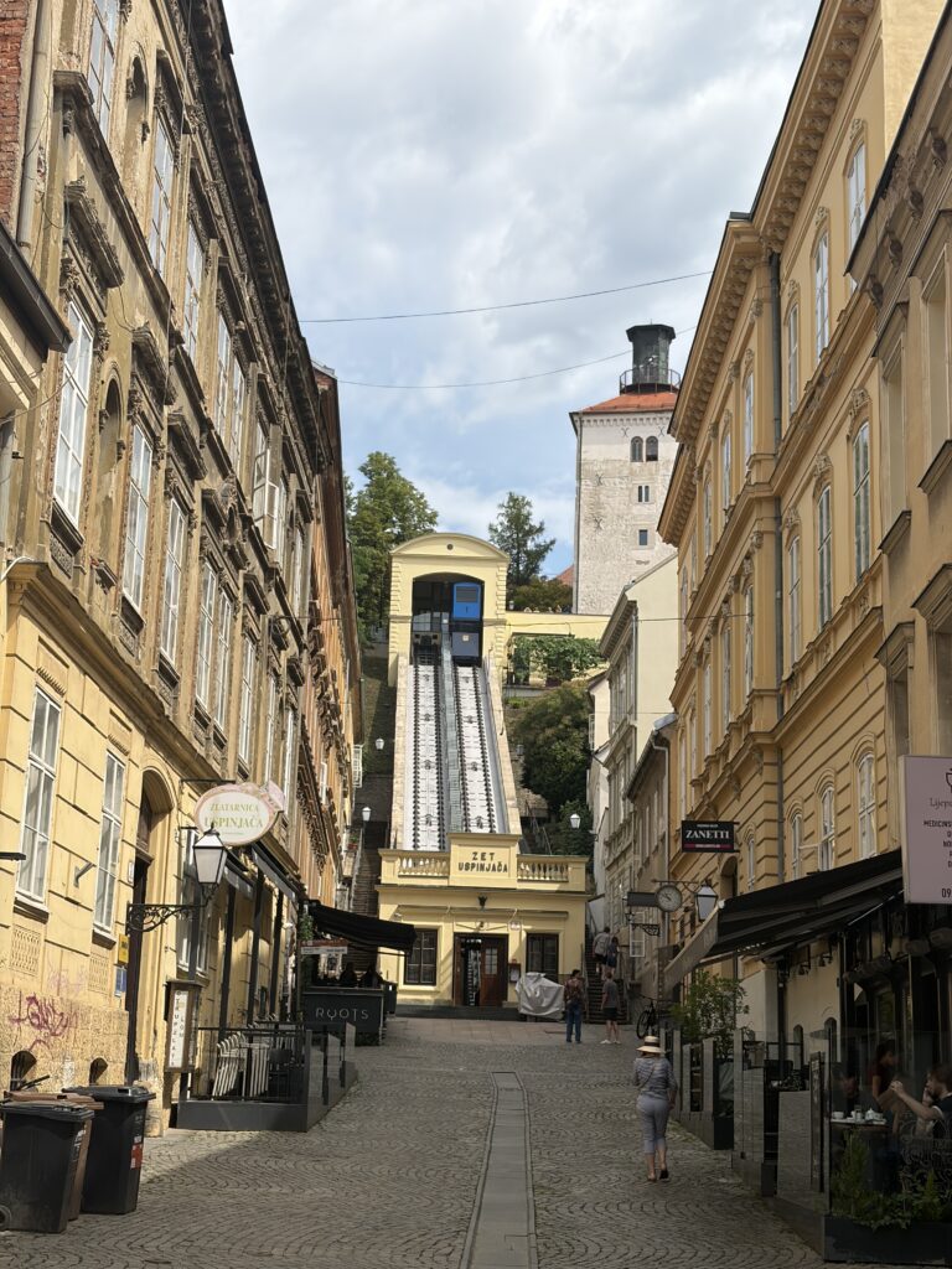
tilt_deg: +18.2
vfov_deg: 36.8
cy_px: 634
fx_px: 1907
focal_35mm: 52
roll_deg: +0.1
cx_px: 476
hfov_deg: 28.0
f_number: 1.6
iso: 32
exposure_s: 1/3636
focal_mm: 5.96
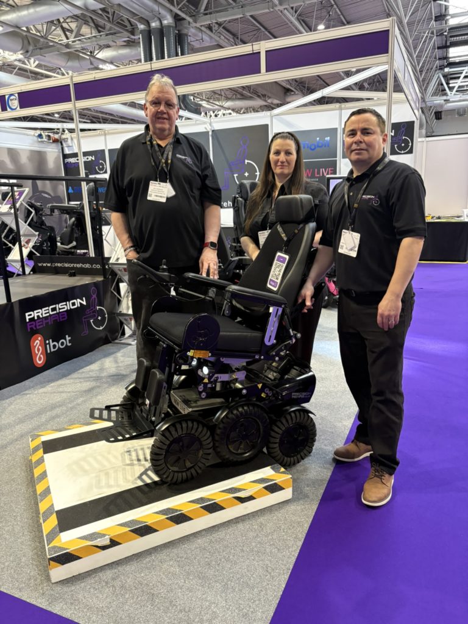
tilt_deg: -12.2
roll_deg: +1.1
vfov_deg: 67.3
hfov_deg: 53.1
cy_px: 312
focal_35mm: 26
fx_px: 469
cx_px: 234
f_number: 1.6
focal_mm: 5.96
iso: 250
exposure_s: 1/53
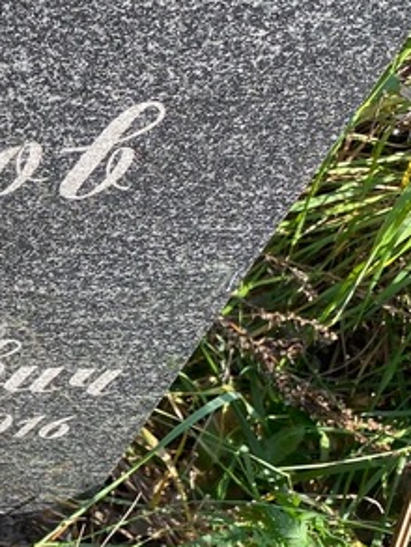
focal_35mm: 71
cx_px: -316
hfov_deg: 17.2
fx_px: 1123
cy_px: 329
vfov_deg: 27.3
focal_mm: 4.25
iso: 32
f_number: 1.8
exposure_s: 1/539
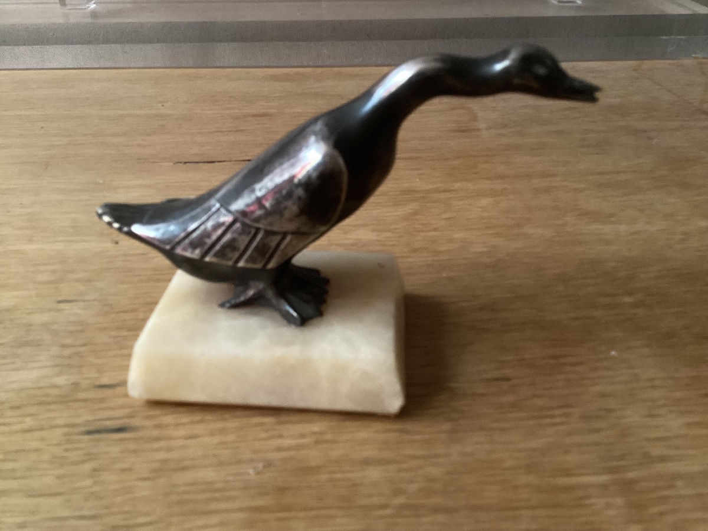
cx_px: 354
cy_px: 266
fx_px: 634
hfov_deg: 58.4
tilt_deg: -32.4
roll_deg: -1.0
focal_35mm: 31
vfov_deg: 45.4
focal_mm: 3.3
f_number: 2.4
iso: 100
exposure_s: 1/60
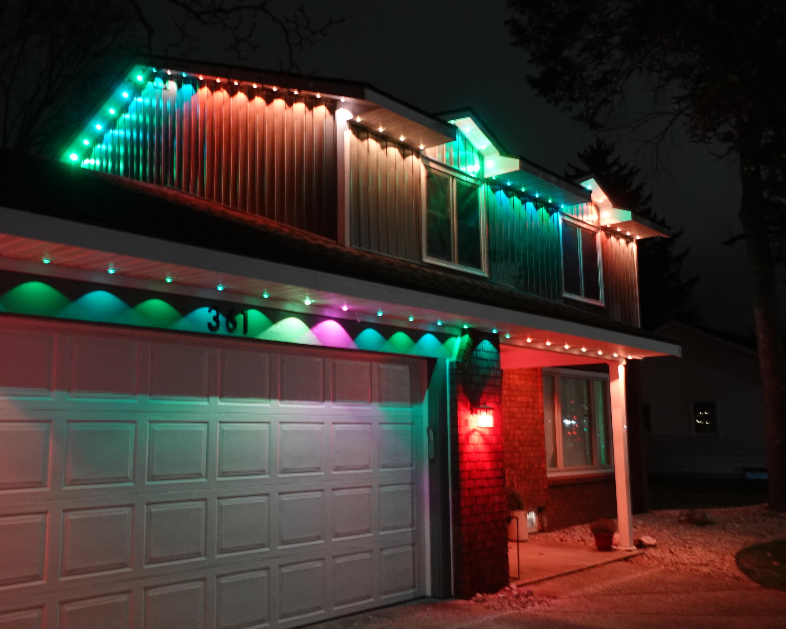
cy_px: 316
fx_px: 791
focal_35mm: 34
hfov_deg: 52.7
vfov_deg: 43.4
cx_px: 341
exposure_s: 1/8
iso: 1000
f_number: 2.5
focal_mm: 11.7
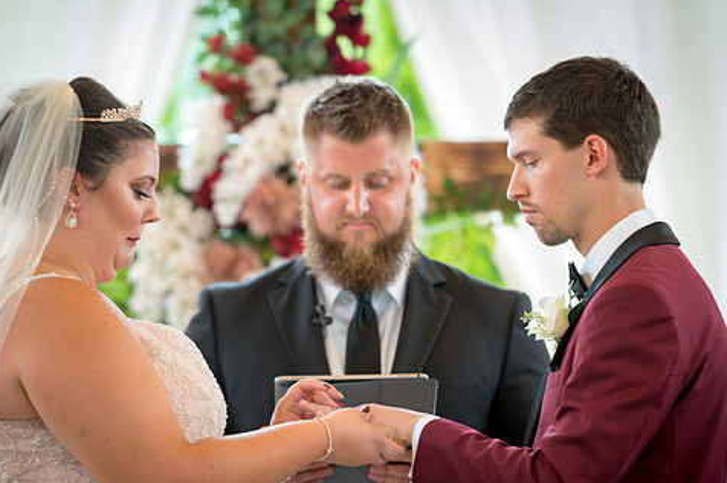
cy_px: 271
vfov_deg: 5.2
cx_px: 360
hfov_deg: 7.9
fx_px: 5264
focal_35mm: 261
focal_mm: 200
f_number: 2.8
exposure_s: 1/45
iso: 1100
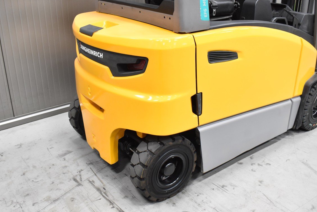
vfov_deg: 36.4
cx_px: 151
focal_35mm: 37
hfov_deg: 52.4
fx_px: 322
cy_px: 101
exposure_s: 1/30
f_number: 5
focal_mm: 23
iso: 1600
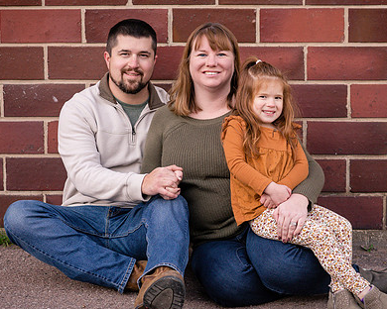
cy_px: 142
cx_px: 245
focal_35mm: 130
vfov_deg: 11.9
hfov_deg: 14.8
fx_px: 1489
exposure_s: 1/320
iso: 1250
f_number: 3.5
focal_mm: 85
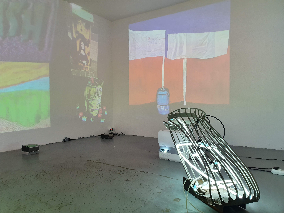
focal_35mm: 26
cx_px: 142
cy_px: 106
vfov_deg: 53.1
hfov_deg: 67.3
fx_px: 213
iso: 200
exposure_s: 1/50
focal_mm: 4.32
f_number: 2.4
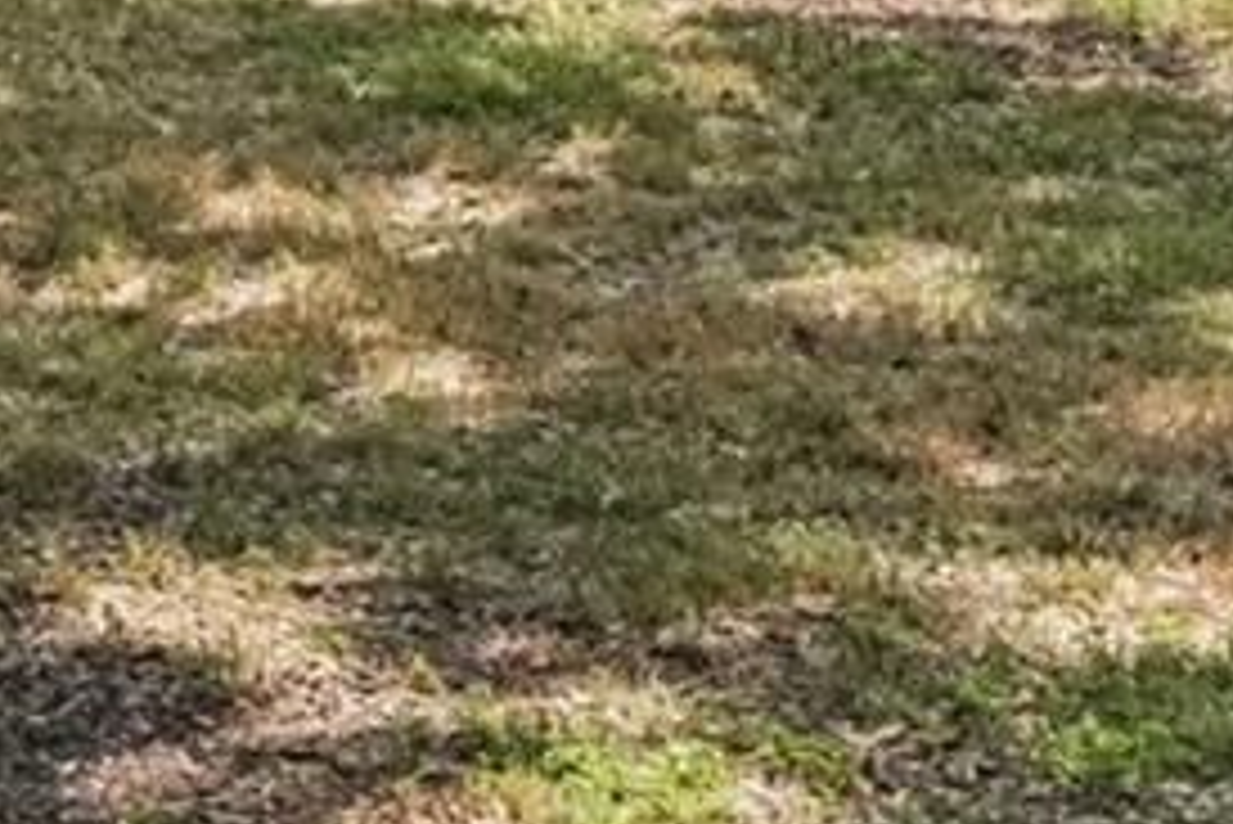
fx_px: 6202
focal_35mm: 181
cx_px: -1026
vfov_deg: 7.3
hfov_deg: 10.6
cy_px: -919
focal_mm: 21
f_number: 8
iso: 800
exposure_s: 1/800
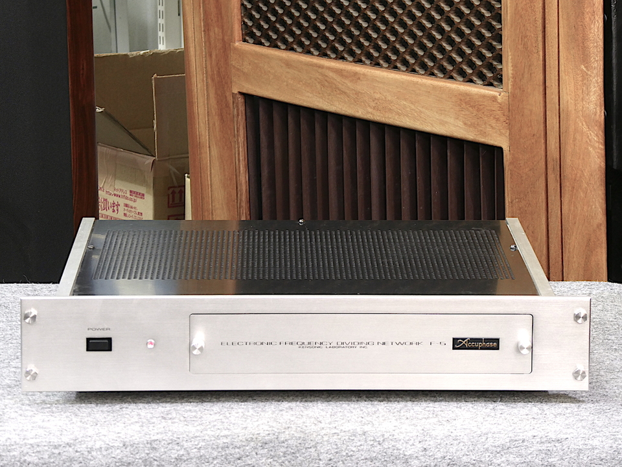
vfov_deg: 11.0
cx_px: 311
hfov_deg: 14.6
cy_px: 234
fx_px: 2426
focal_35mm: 135
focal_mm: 24.2
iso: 200
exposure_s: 1/3.2
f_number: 5.3
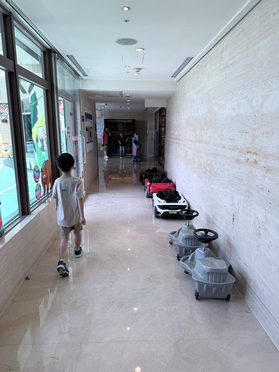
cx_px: 140
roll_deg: -0.9
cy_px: 186
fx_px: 258
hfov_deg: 56.8
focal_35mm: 24
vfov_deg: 71.6
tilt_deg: -15.4
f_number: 1.78
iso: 80
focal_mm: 6.76
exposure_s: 1/298
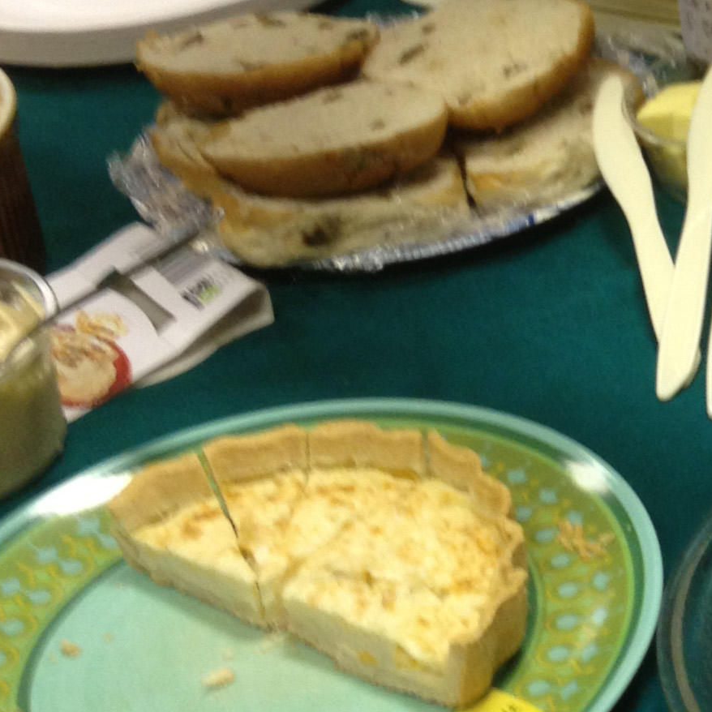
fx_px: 2676
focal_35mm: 115
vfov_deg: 15.1
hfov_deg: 14.4
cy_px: 285
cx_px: 986
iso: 80
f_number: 2.4
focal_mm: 4.28
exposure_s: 1/20
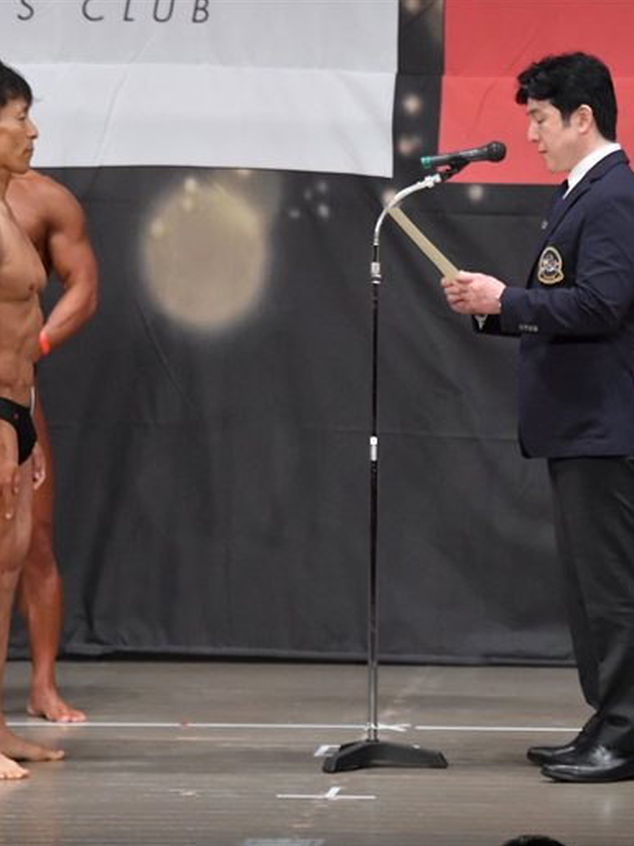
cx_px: 347
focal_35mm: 293
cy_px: 423
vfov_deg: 6.8
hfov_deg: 5.1
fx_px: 7161
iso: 5000
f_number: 5.6
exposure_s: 1/400
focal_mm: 135
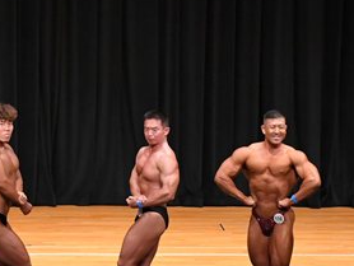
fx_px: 2549
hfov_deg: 7.9
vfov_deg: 6.0
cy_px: 167
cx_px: 128
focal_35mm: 249
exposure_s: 1/400
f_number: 5.6
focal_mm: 62
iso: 5000
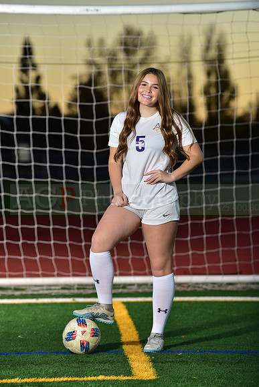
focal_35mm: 170
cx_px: 130
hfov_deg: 8.1
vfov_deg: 12.1
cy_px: 194
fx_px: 1833
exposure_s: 1/250
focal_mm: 170
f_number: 4.5
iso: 250
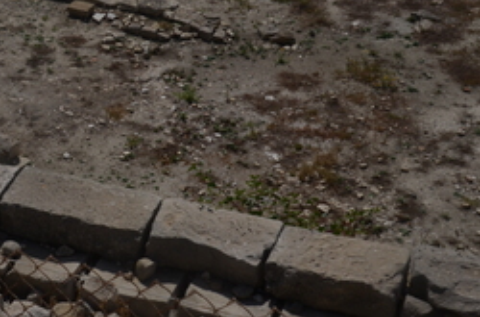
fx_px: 1088
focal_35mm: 82
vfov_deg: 16.5
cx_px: 61
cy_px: 85
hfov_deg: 24.3
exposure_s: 1/640
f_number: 13
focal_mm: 31
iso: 200
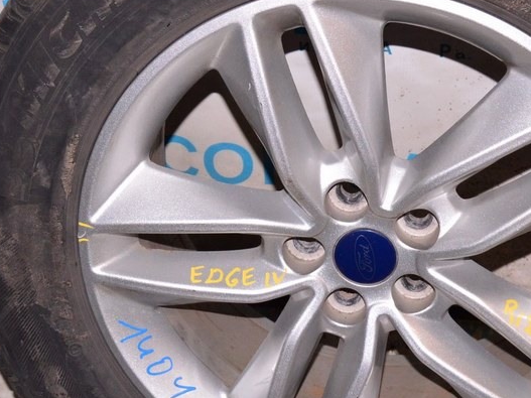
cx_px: 356
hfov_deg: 23.2
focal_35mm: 84
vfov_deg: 17.6
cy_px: 189
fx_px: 1288
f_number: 8
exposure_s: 1/200
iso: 1600
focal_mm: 30
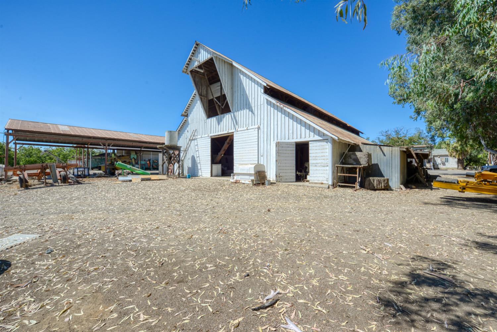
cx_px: 248
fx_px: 193
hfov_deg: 104.3
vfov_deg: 81.2
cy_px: 166
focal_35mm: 14
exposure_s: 1/800
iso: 400
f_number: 10
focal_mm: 14
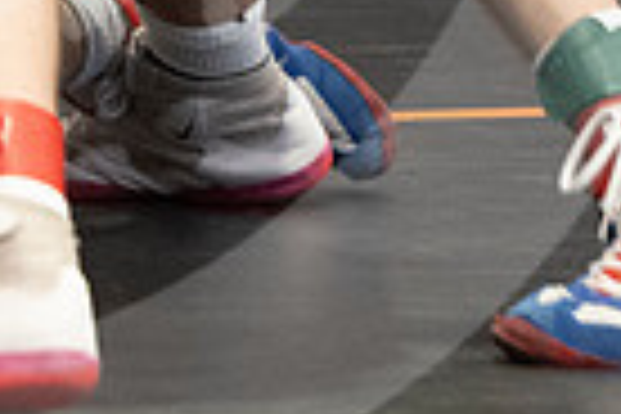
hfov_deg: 1.8
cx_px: -575
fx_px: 19318
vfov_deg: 1.2
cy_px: -652
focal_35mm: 1120
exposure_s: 1/1000
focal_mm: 150
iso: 3200
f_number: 2.8
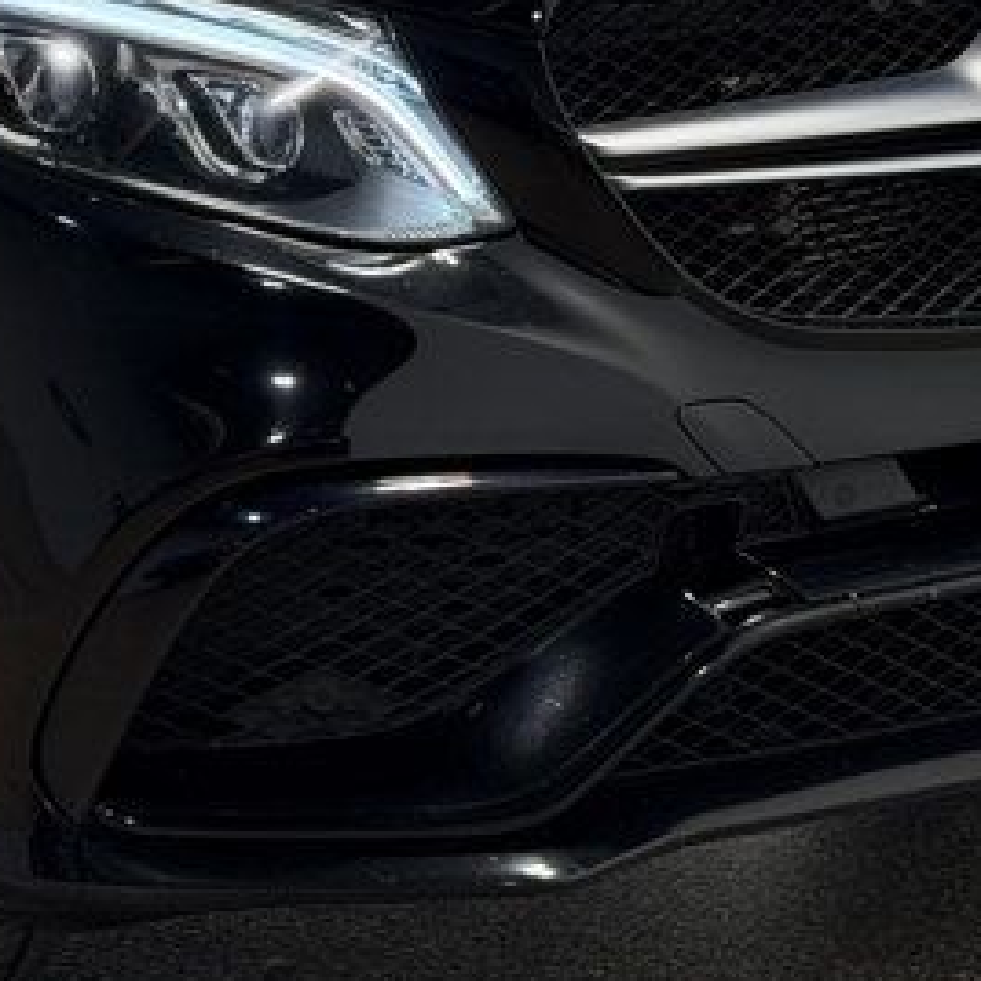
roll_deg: +3.4
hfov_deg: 10.7
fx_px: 5194
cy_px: -81
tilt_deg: -6.9
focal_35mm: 162
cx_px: -55
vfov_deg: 10.7
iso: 50
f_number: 1.78
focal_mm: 6.76
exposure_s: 1/162
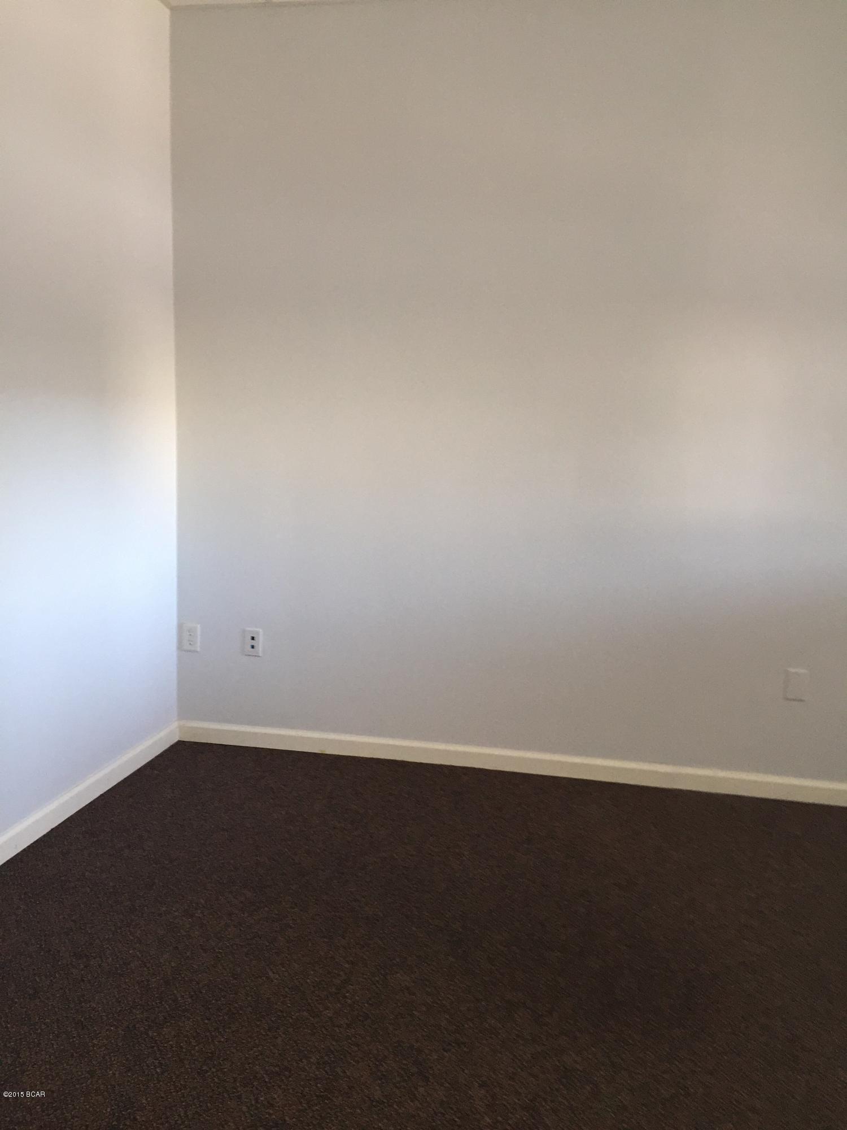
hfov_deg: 48.2
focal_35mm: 29
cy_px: 565
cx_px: 424
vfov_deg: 61.7
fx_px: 946
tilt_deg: -9.2
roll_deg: -2.2
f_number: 2.2
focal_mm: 4.15
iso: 125
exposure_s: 1/30
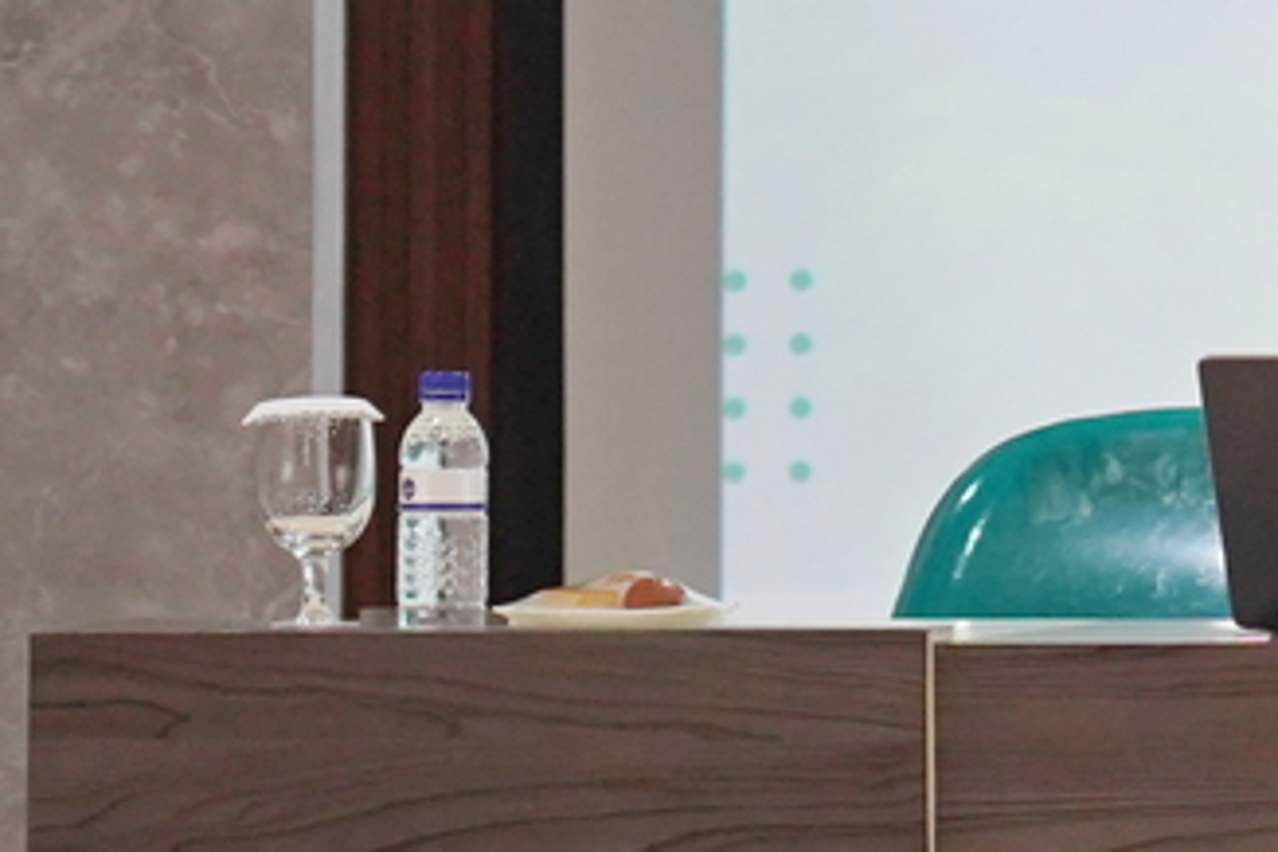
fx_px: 13169
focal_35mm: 371
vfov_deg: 3.7
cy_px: -231
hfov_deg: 5.4
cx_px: 2536
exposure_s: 1/160
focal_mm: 81
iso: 2500
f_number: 4
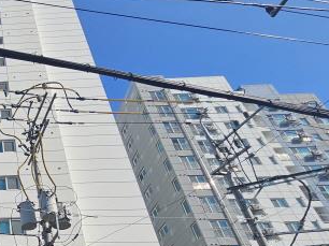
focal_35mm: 34
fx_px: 323
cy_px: 213
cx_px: -66
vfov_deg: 39.3
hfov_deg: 39.2
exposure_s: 1/3042
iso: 50
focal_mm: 2.2
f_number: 2.2
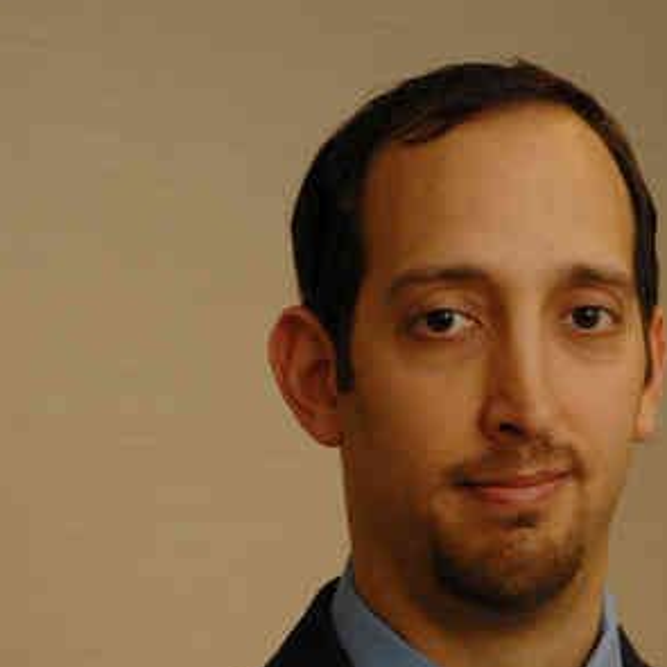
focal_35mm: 181
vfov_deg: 9.6
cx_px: 445
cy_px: 547
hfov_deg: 9.7
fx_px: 3946
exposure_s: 1/100
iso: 400
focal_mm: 70
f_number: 9
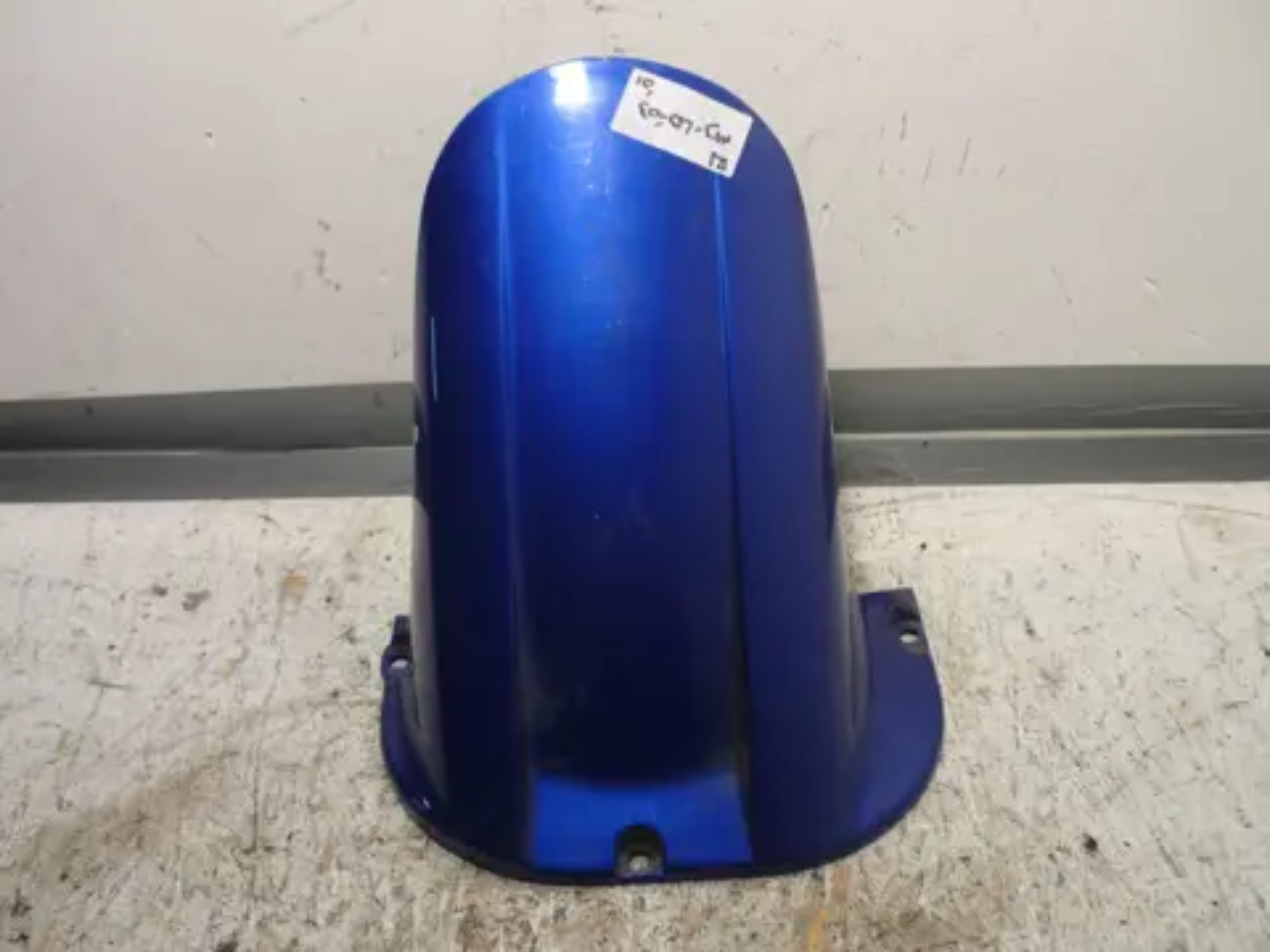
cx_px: 635
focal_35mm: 33
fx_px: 1211
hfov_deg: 55.4
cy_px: 476
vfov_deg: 42.9
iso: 80
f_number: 2.8
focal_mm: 5.5
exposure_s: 1/30
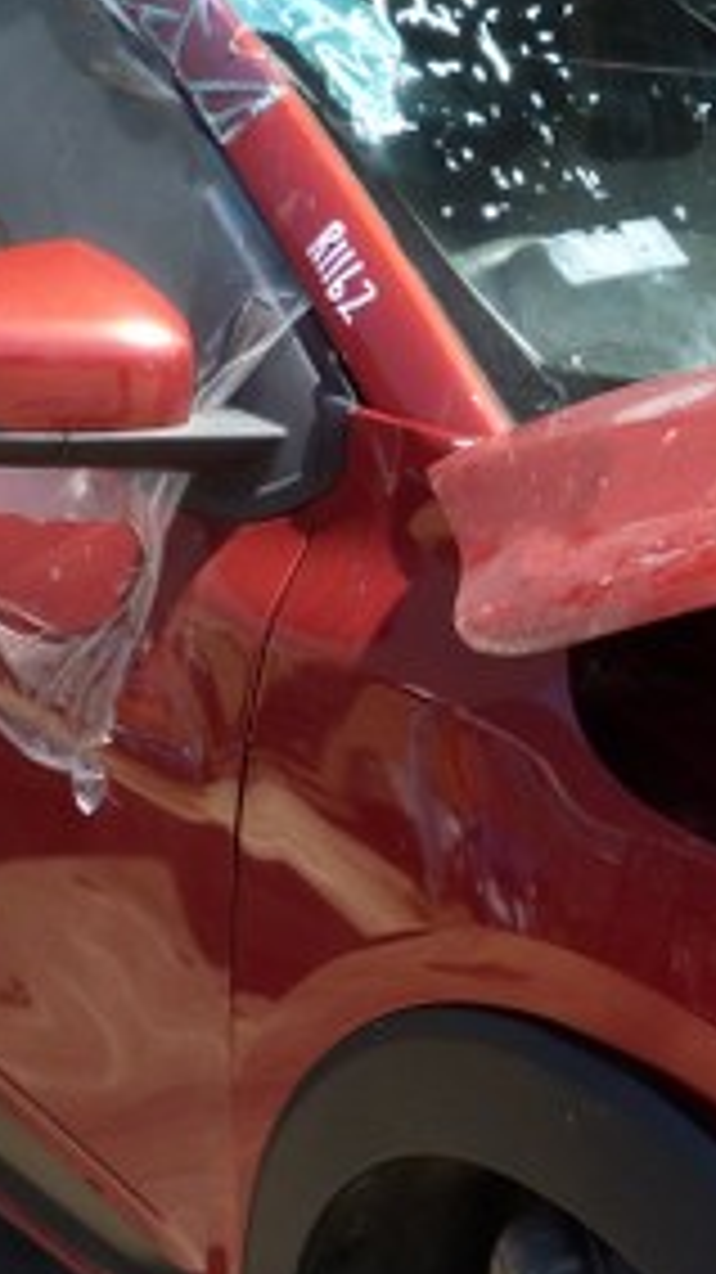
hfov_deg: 15.4
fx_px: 2601
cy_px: 959
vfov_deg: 27.2
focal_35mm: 77
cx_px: 693
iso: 80
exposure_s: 1/160
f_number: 4
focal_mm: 4.5
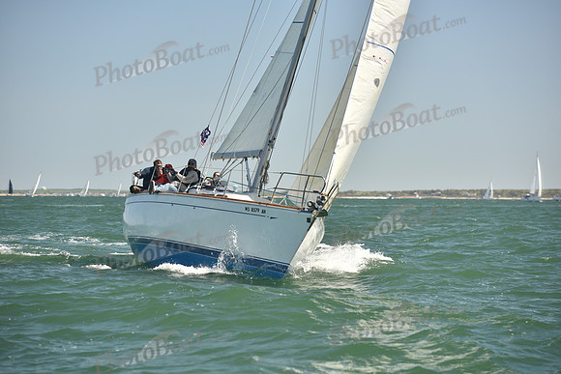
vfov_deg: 10.2
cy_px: 187
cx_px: 280
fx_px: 2104
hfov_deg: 15.2
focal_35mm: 135
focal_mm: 135
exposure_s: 1/800
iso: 250
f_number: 4.5
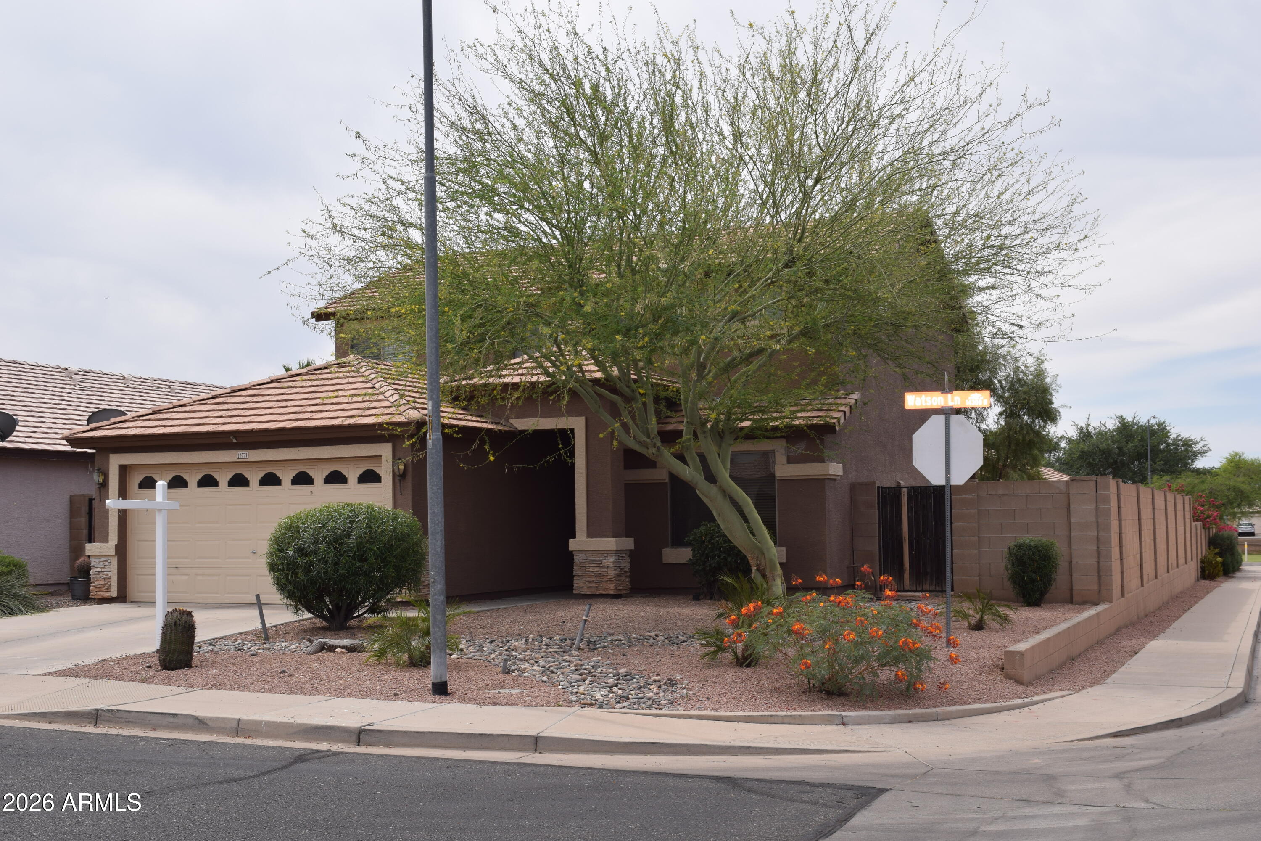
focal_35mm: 44
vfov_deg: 30.8
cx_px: 630
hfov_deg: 45.0
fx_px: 1524
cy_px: 420
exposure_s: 1/200
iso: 100
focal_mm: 29
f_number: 10
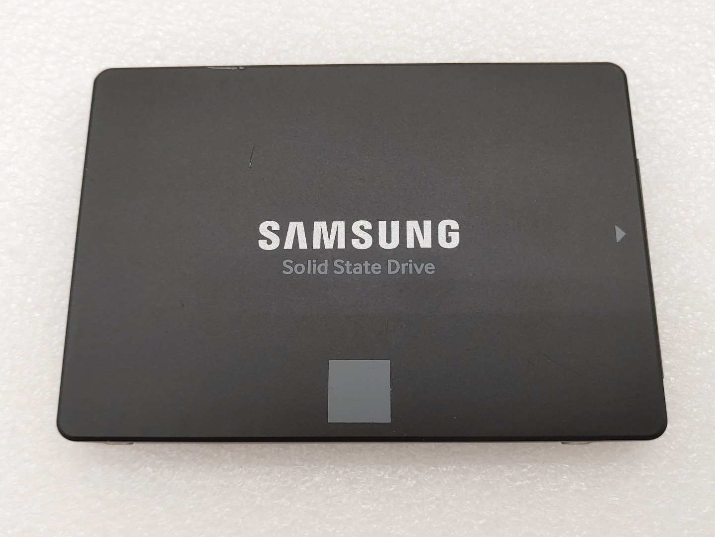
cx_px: 358
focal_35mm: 36
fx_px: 744
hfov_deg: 51.4
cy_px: 268
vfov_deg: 39.7
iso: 50
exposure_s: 1/120
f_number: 1.8
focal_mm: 4.36
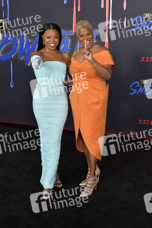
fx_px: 304
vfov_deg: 41.1
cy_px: 114
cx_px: 76
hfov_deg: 28.1
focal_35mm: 48
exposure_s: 1/250
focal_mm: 48
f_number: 6.3
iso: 2000
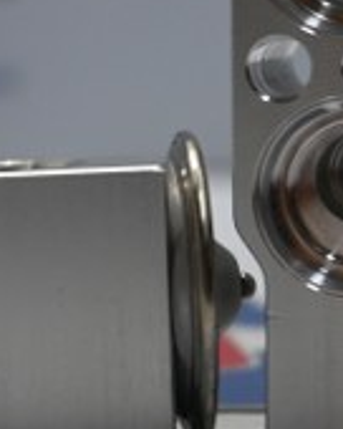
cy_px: 106
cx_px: -184
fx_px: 3147
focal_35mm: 248
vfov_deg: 7.8
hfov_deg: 6.2
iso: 1000
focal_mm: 50
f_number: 6.3
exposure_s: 1/80
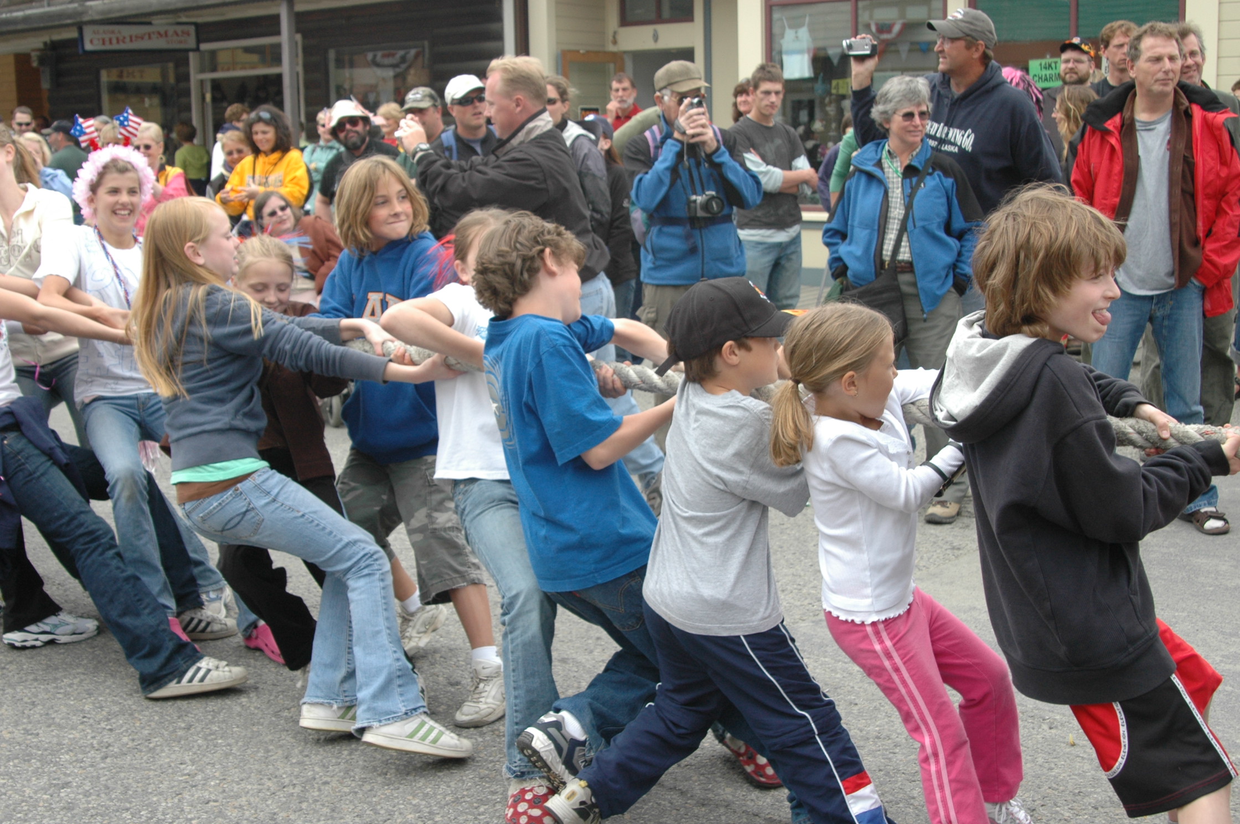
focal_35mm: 42
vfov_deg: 31.8
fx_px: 1445
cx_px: 620
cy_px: 412
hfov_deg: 46.4
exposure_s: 1/350
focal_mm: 28
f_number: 9.5
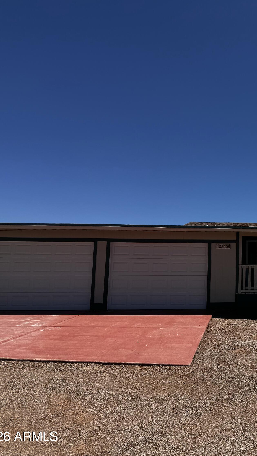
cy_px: 229
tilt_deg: +6.4
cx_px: 286
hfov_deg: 30.1
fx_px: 424
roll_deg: -0.7
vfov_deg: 56.6
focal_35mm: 35
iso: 80
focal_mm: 6.76
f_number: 1.78
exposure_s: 1/6410
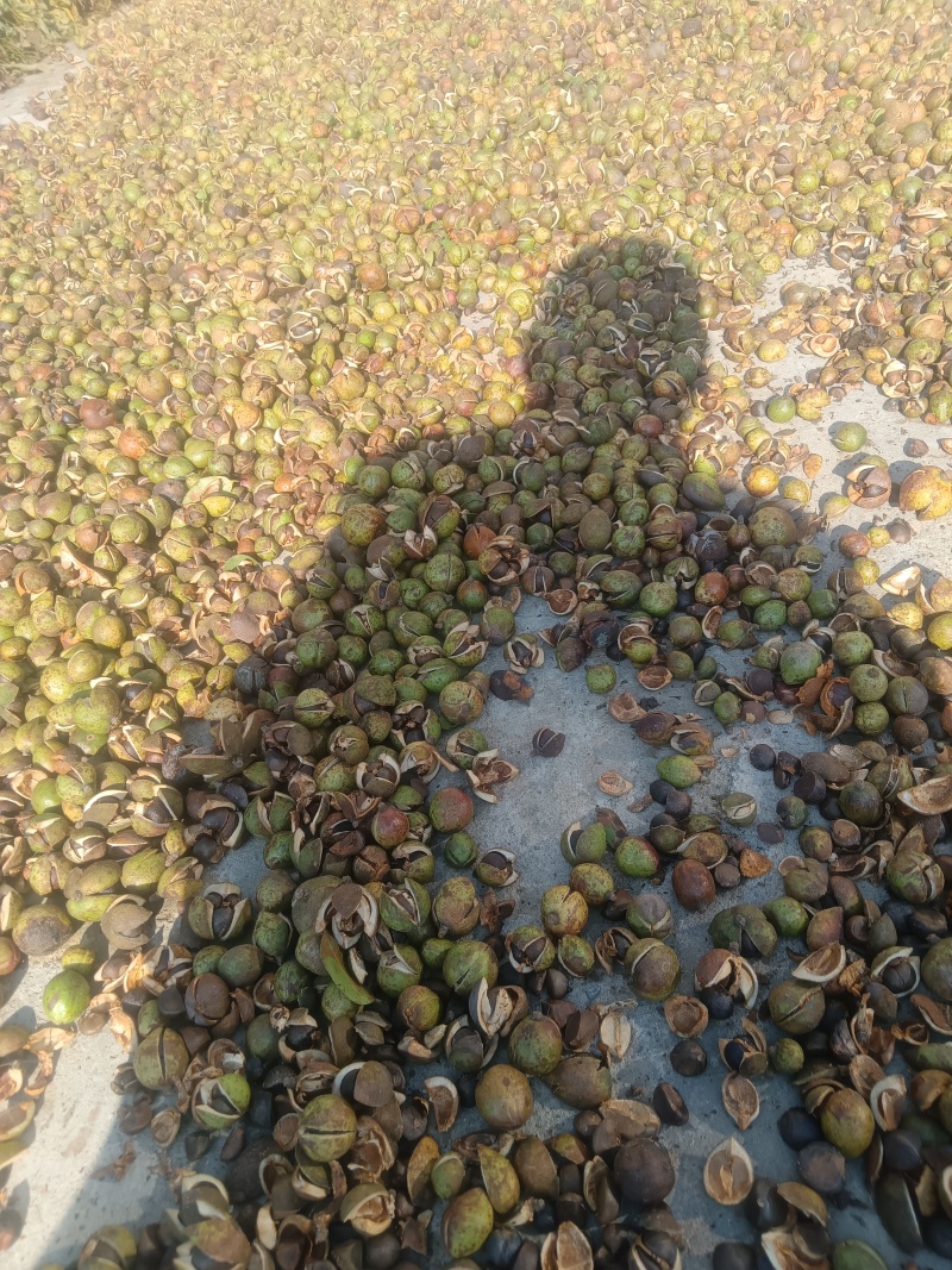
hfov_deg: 54.9
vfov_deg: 69.4
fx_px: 917
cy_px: 635
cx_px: 476
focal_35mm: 25
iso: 100
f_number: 1.8
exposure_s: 1/237
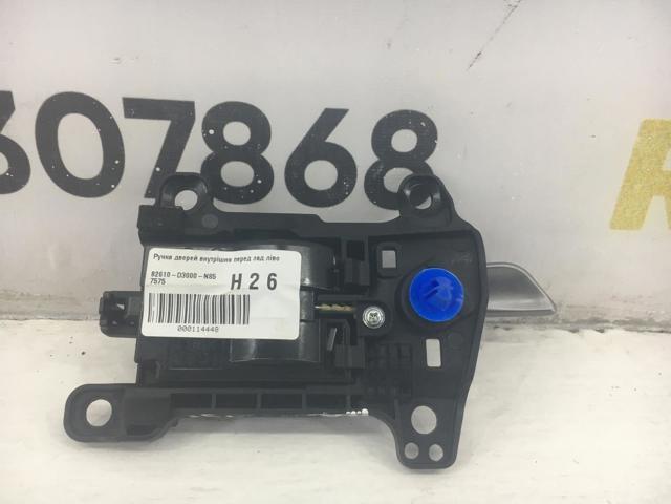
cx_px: 336
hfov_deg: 61.7
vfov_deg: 48.2
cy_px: 252
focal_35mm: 29
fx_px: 562
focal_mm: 4.15
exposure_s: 1/33
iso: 25
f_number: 2.2
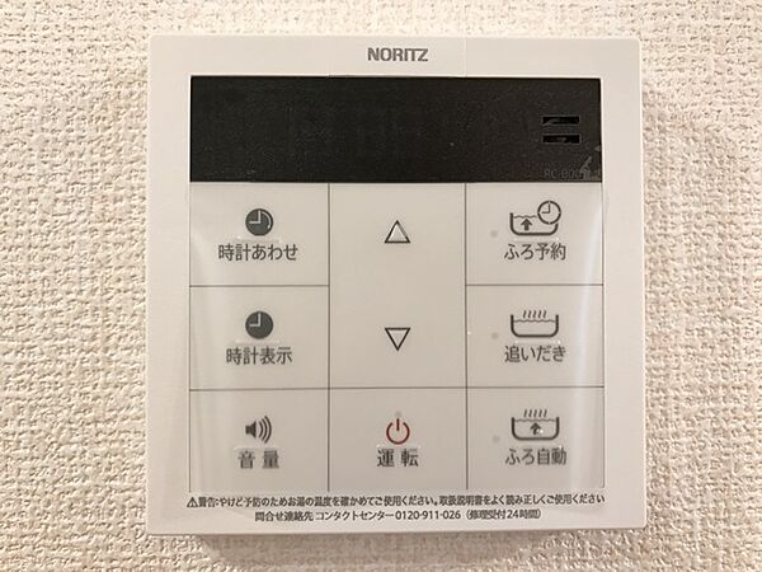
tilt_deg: +1.1
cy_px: 286
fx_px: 616
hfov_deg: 63.4
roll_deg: +0.1
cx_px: 381
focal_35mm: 28
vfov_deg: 49.7
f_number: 1.8
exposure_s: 1/17
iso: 40
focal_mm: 3.99
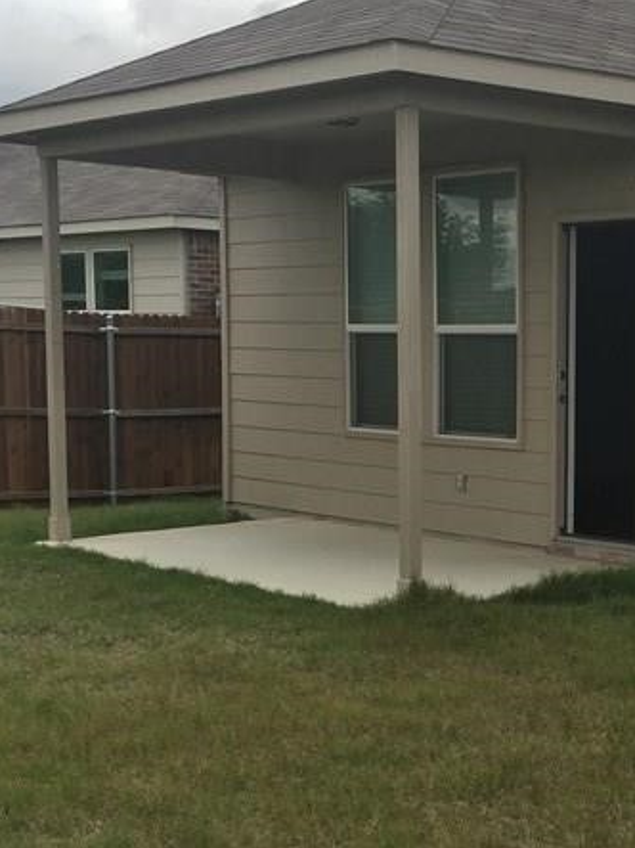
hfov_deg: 21.4
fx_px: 1640
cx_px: 593
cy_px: 544
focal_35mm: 67
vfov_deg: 28.8
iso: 32
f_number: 2.2
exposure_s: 1/1199
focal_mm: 4.15
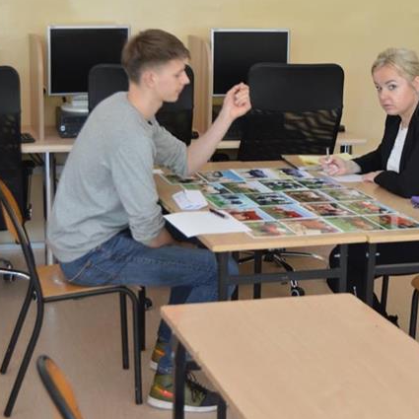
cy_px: 209
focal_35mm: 78
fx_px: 1068
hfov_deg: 22.1
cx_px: 275
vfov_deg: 22.2
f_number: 5
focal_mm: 40
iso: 400
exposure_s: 1/40
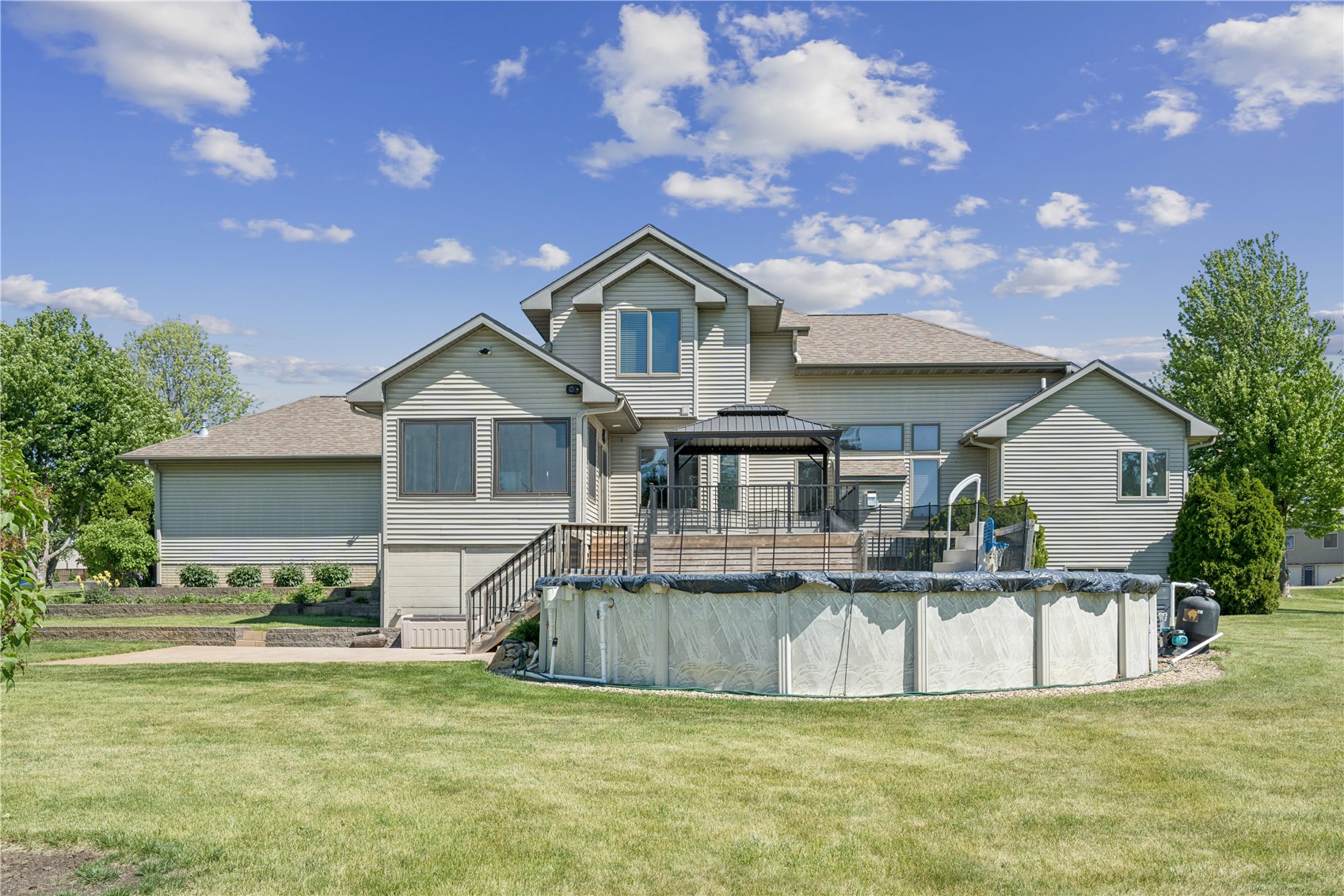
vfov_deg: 45.0
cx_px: 672
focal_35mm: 29
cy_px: 448
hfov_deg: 63.7
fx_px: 1082
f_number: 8
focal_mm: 29
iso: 400
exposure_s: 1/1250
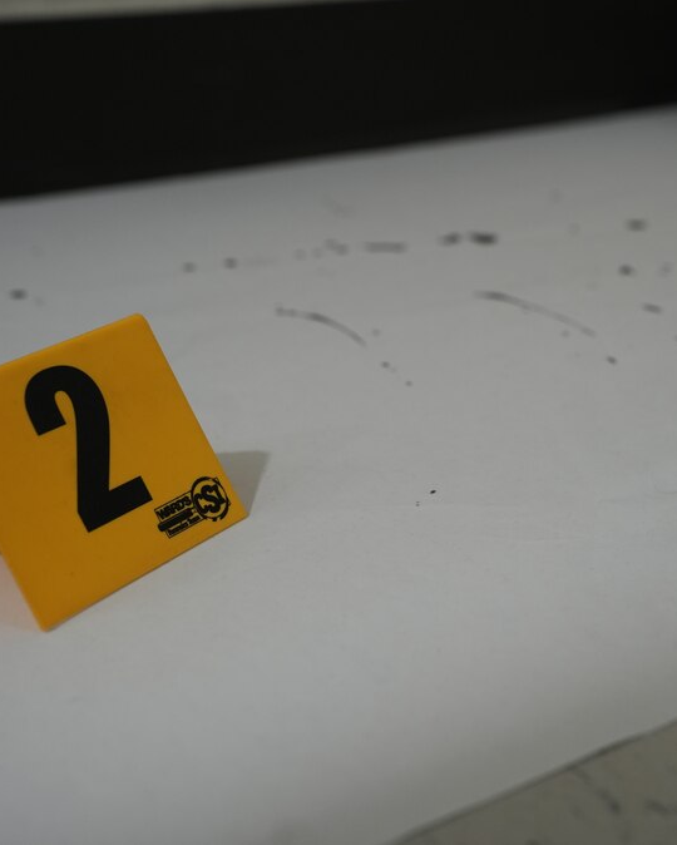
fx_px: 1426
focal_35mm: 57
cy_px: 418
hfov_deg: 26.5
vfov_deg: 33.0
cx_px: 454
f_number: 4
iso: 1000
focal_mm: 40
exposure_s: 1/160
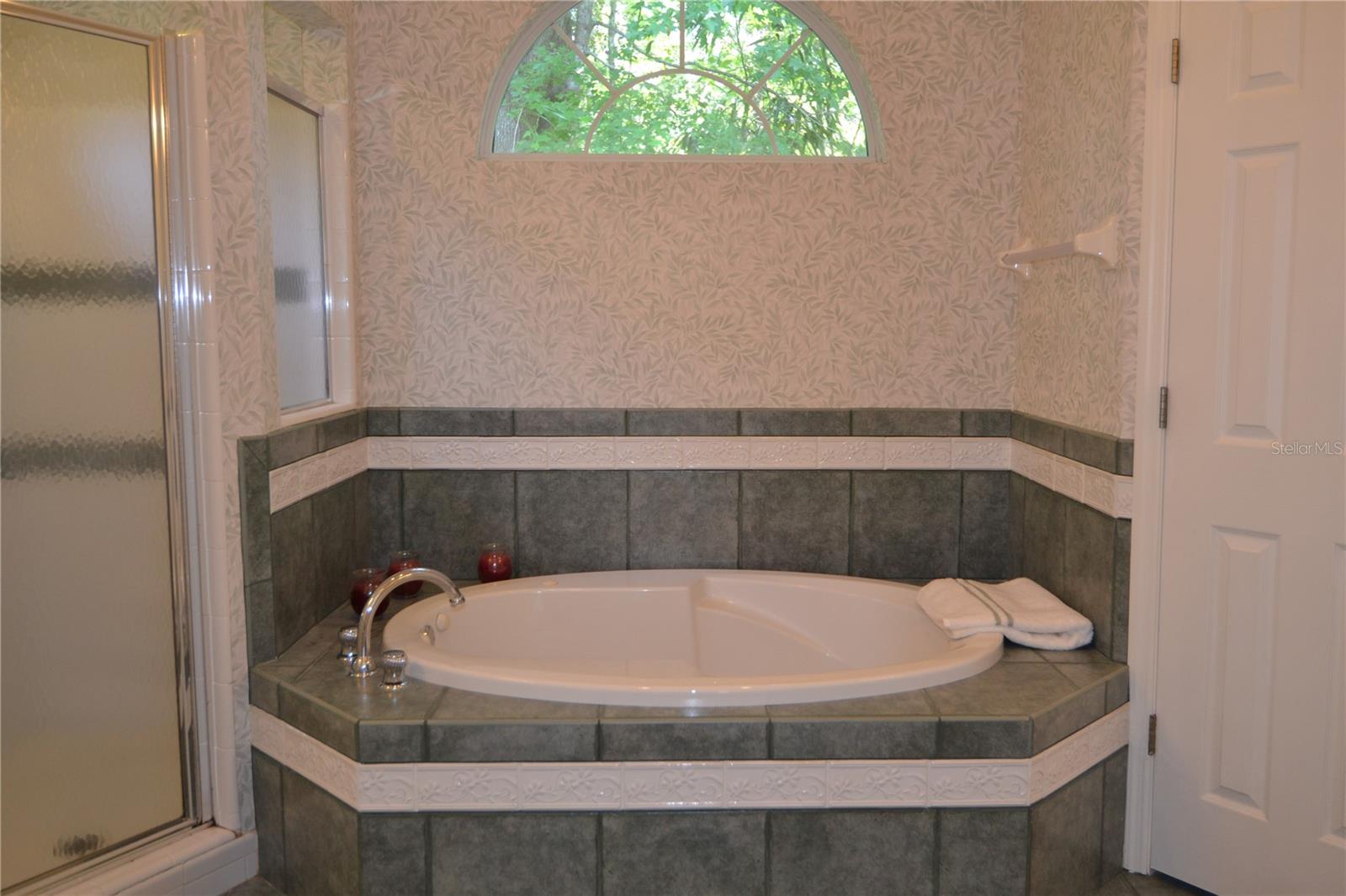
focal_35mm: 27
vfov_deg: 47.9
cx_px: 673
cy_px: 448
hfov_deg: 67.4
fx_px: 1009
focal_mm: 18
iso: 560
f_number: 4
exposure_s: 1/60
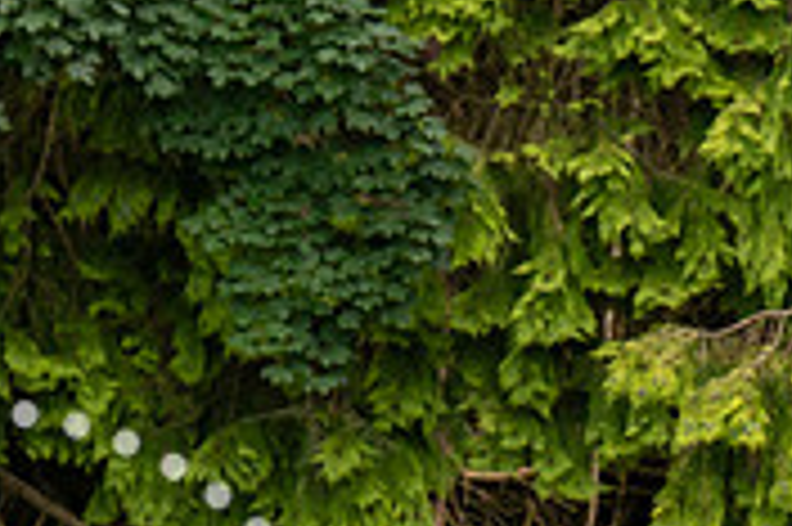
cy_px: 1075
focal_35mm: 627
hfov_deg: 3.3
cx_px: 927
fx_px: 13781
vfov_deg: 2.2
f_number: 4.5
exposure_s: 1/640
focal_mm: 122
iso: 250
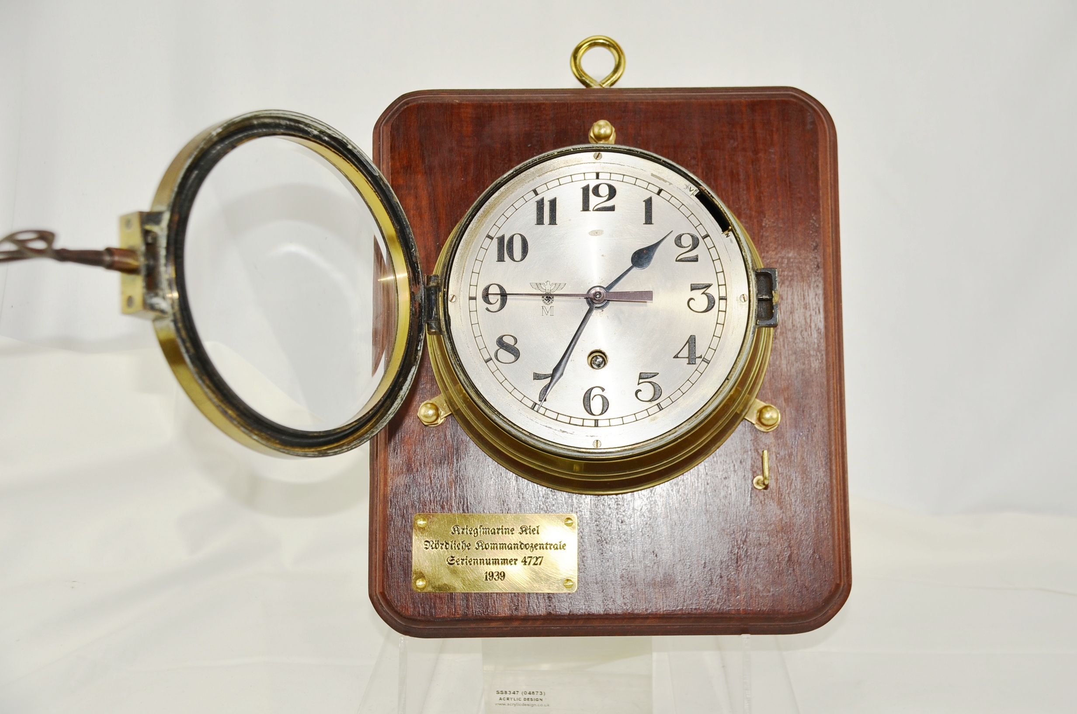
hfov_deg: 41.2
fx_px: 1433
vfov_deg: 28.0
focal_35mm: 48
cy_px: 357
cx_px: 538
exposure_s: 1/250
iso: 180
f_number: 4.2
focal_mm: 32
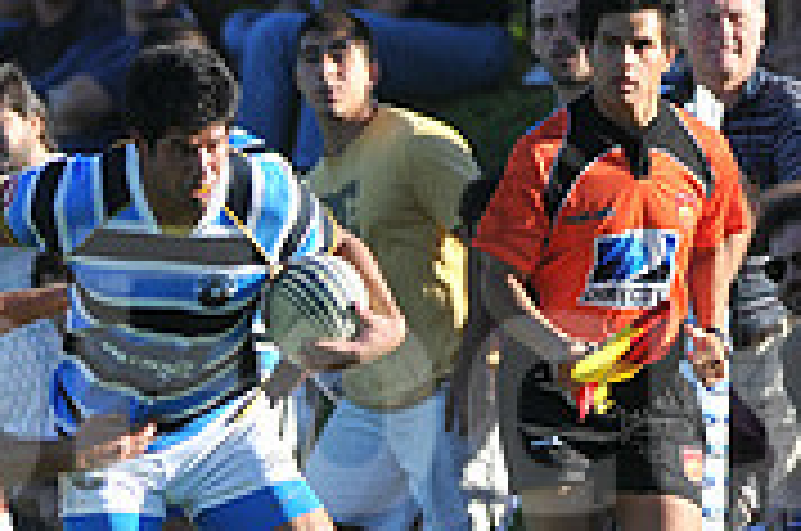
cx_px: -117
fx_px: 32537
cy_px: 362
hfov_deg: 1.4
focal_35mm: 1465
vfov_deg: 0.9
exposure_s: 1/1000
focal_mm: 300
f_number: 3.5
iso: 200
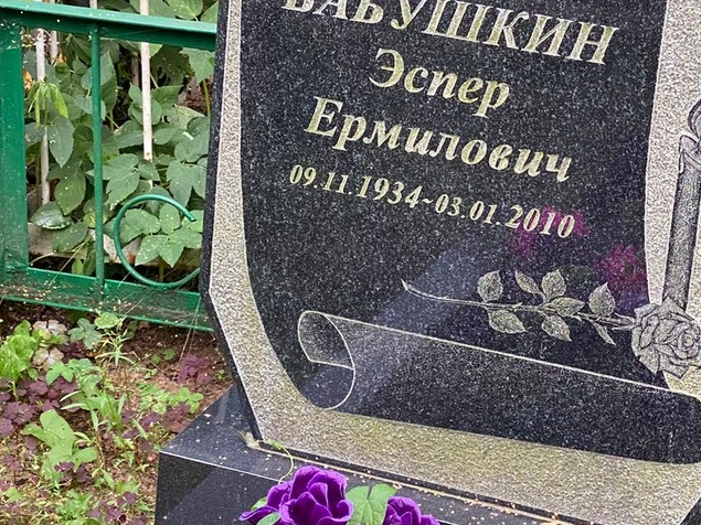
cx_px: 339
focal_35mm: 118
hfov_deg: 16.7
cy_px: 86
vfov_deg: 12.5
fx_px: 2389
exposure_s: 1/114
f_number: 2
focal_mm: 6
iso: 160
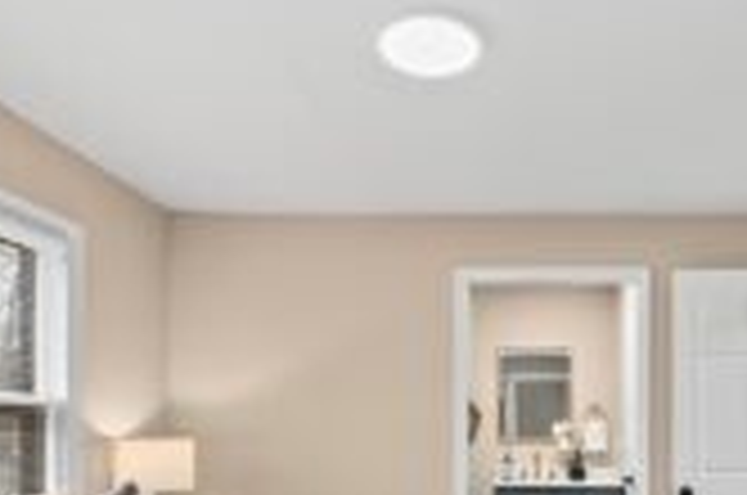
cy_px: 479
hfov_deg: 62.1
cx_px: 500
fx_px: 601
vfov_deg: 40.1
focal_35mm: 29
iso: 1000
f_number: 7.1
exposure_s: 1/15
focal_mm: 12
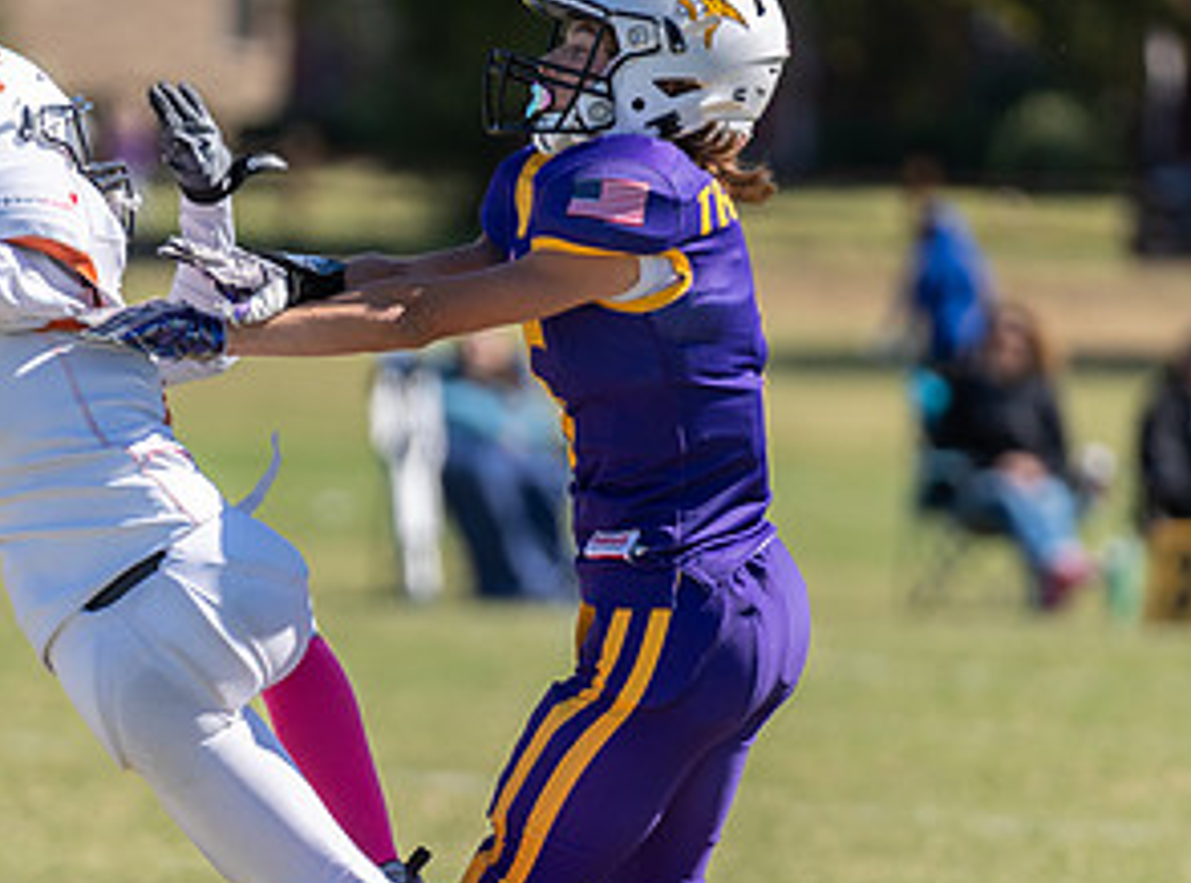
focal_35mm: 549
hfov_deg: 3.6
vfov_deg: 2.7
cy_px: 610
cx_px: 378
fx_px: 18812
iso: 100
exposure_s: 1/1600
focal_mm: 200
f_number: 2.8
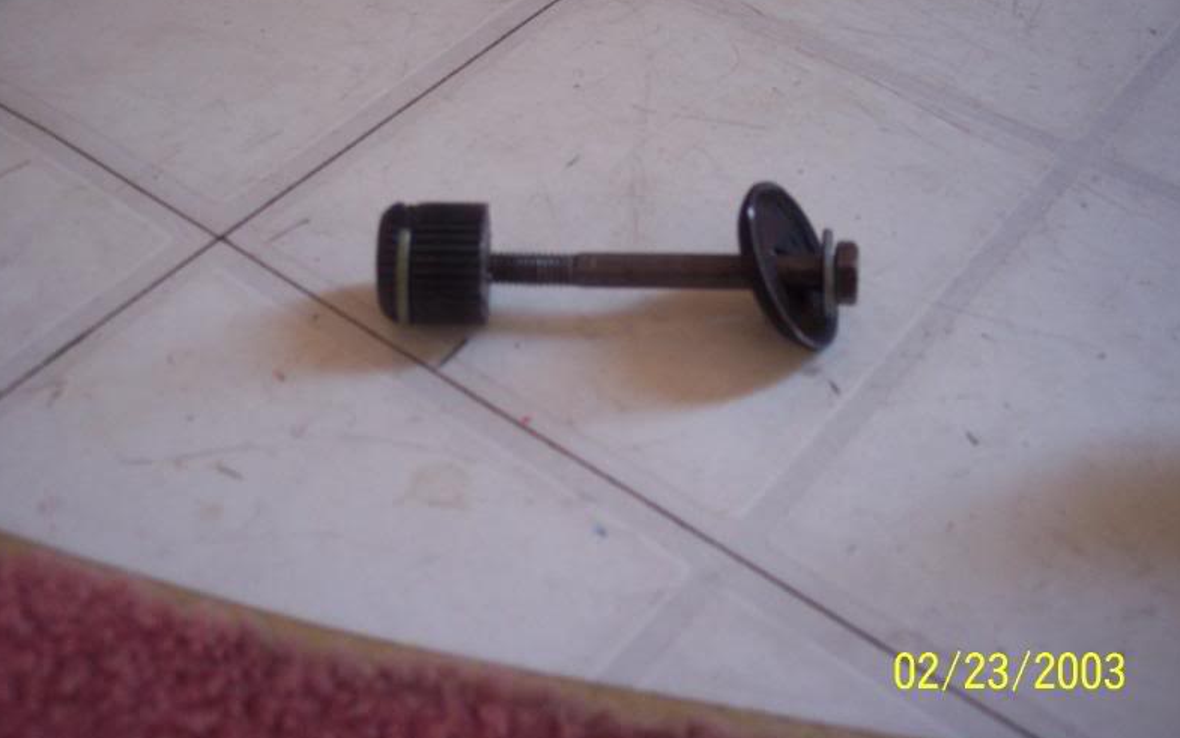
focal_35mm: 41
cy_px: 333
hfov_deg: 48.2
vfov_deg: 31.2
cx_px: 585
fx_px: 1319
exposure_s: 1/15
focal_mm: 8
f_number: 2.8
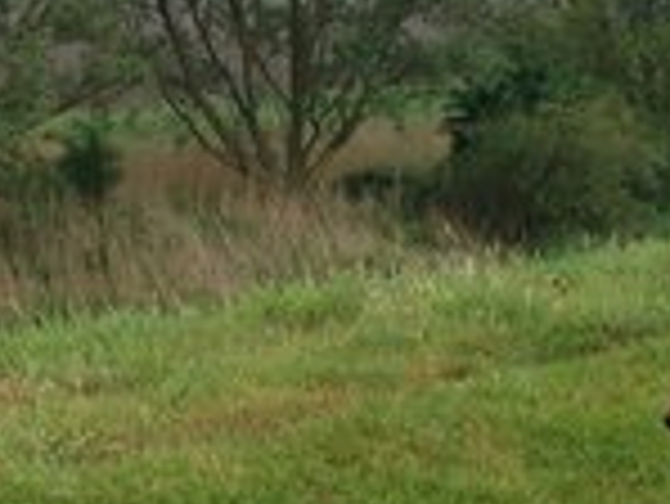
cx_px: 333
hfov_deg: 13.9
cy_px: 202
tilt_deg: -6.3
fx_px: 2751
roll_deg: -0.2
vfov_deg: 10.5
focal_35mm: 142
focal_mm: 4.12
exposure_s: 1/502
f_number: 2.4
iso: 50
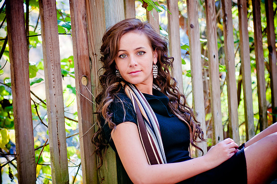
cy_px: 92
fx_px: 807
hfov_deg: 19.5
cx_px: 138
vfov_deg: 13.0
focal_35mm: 105
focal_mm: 70
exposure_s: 1/100
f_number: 4
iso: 200
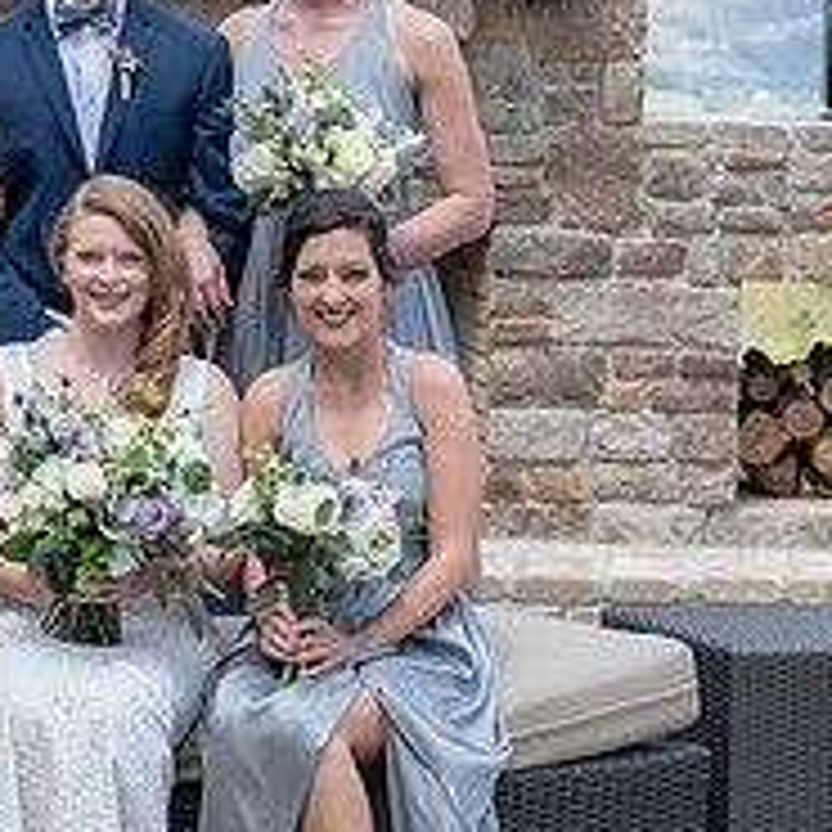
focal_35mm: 133
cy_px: 268
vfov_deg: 13.1
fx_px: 3617
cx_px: 166
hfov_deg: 13.1
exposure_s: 1/160
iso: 110
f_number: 5.6
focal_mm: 50
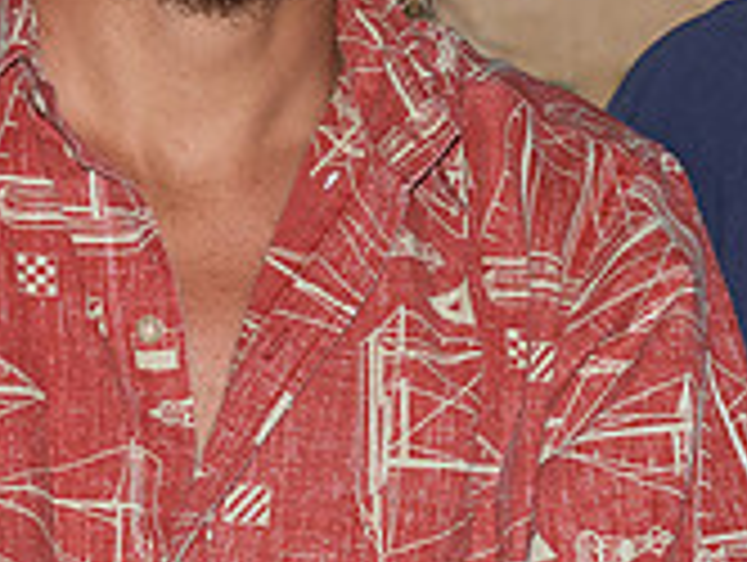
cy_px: 217
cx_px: 671
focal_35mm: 375
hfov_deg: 5.3
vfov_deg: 4.0
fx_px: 8104
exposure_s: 1/160
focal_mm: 85
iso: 800
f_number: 5.6
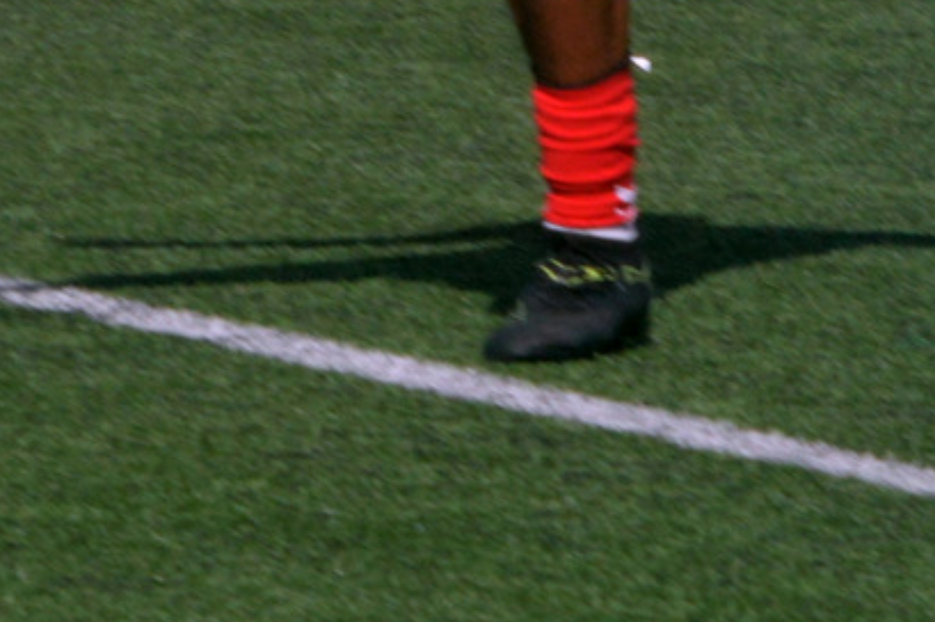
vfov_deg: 2.1
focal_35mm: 638
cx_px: 633
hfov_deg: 3.2
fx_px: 16557
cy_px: -413
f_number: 18
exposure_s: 1/500
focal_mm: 116
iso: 400
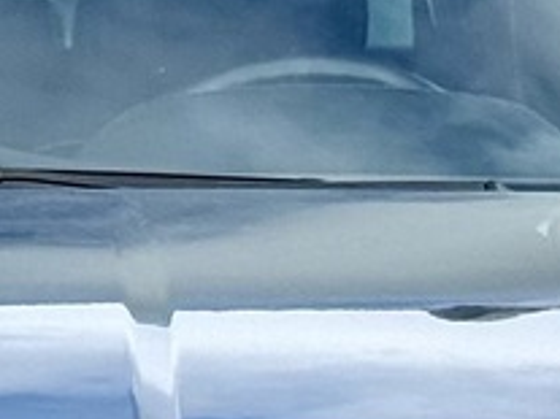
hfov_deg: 5.3
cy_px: 987
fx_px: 5998
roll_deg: +3.2
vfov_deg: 3.9
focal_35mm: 371
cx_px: -135
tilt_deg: -8.5
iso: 64
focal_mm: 6.76
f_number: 1.78
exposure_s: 1/3534
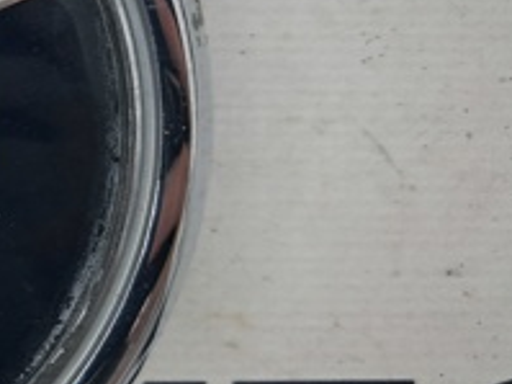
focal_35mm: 87
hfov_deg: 19.4
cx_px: -273
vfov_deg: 16.9
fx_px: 1286
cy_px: 125
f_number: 1.8
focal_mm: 4
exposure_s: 1/50
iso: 50
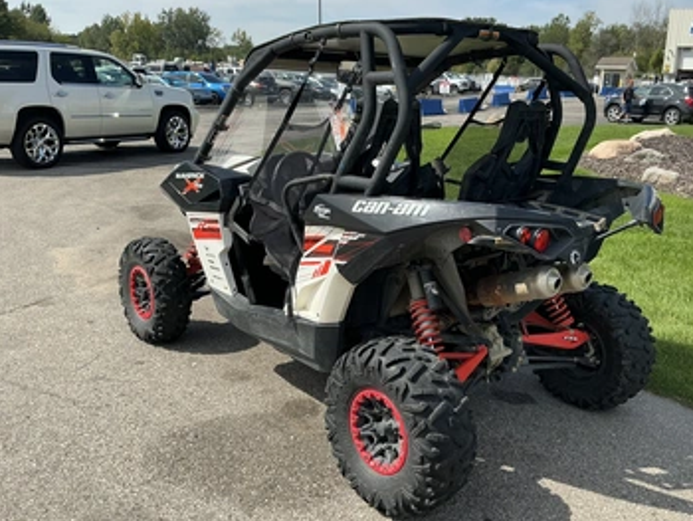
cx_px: 392
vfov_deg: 44.2
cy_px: 265
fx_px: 641
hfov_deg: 56.6
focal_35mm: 32
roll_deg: -1.1
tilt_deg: -16.3
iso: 25
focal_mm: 3
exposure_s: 1/1195
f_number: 1.8
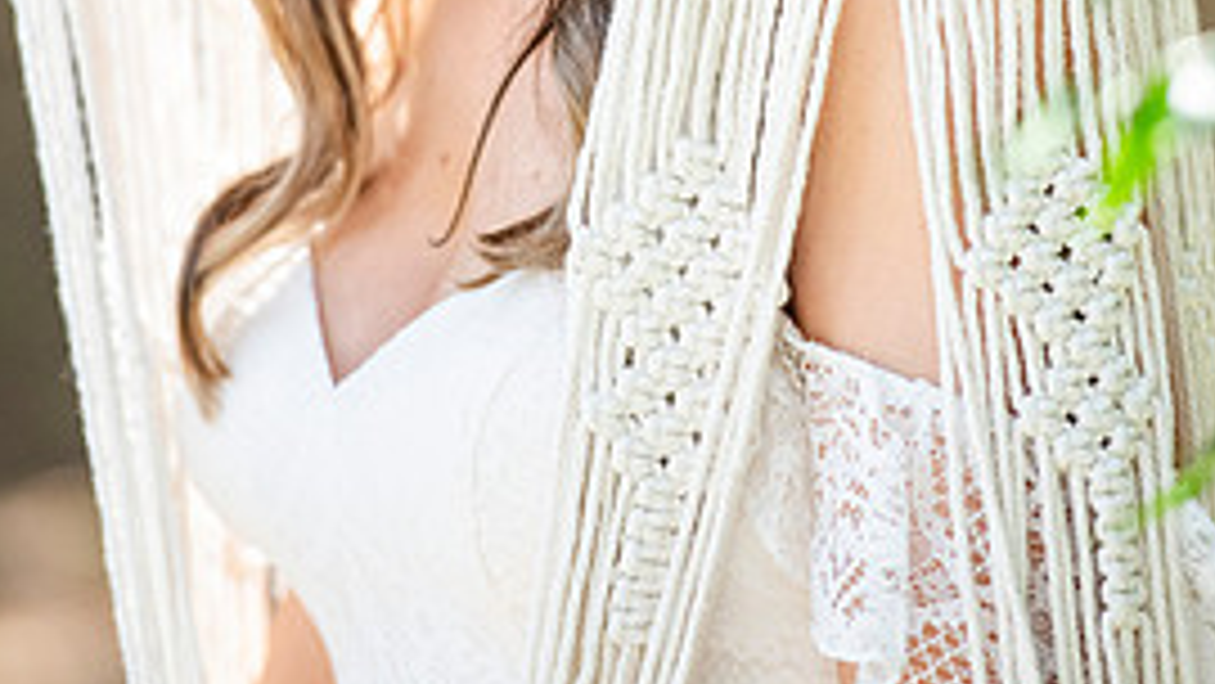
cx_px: 621
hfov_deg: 6.3
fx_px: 10956
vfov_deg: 3.6
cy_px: -270
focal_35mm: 340
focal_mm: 195
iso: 1250
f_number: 3.2
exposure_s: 1/5000
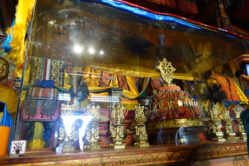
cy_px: 83
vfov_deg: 53.1
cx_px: 124
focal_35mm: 24
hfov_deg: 73.8
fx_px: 166
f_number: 1.8
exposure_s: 1/30
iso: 400
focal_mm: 8.8
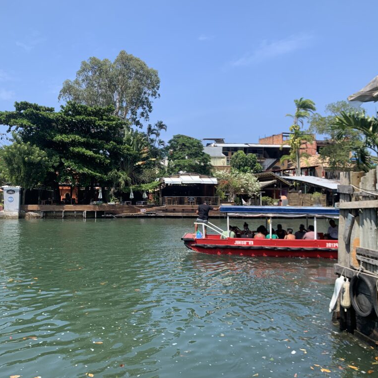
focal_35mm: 31
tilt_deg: +2.9
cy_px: 189
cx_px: 126
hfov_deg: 51.6
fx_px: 383
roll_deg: +0.9
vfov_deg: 52.5
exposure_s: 1/1350
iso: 25
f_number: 1.8
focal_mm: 4.25
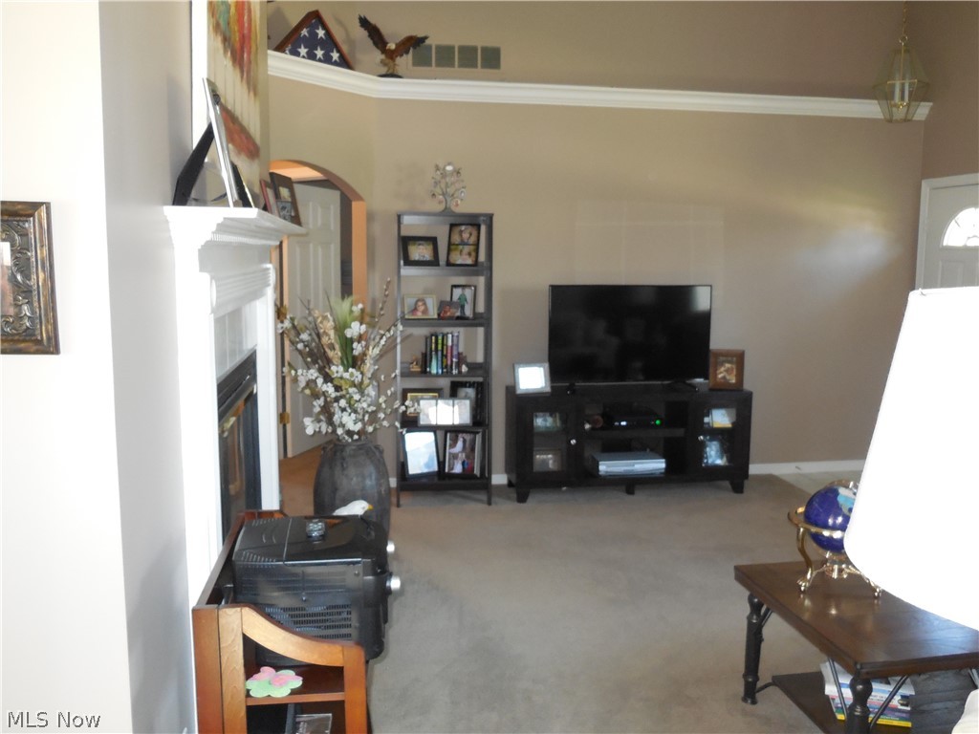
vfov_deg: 46.8
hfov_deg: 60.0
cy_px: 367
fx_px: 848
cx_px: 490
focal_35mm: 30
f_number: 3.2
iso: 450
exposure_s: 1/25
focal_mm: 5.3
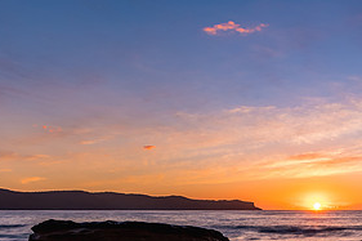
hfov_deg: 36.4
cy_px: 239
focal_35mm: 50
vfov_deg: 25.7
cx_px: 344
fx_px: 502
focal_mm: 16
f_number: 11
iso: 50
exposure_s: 2
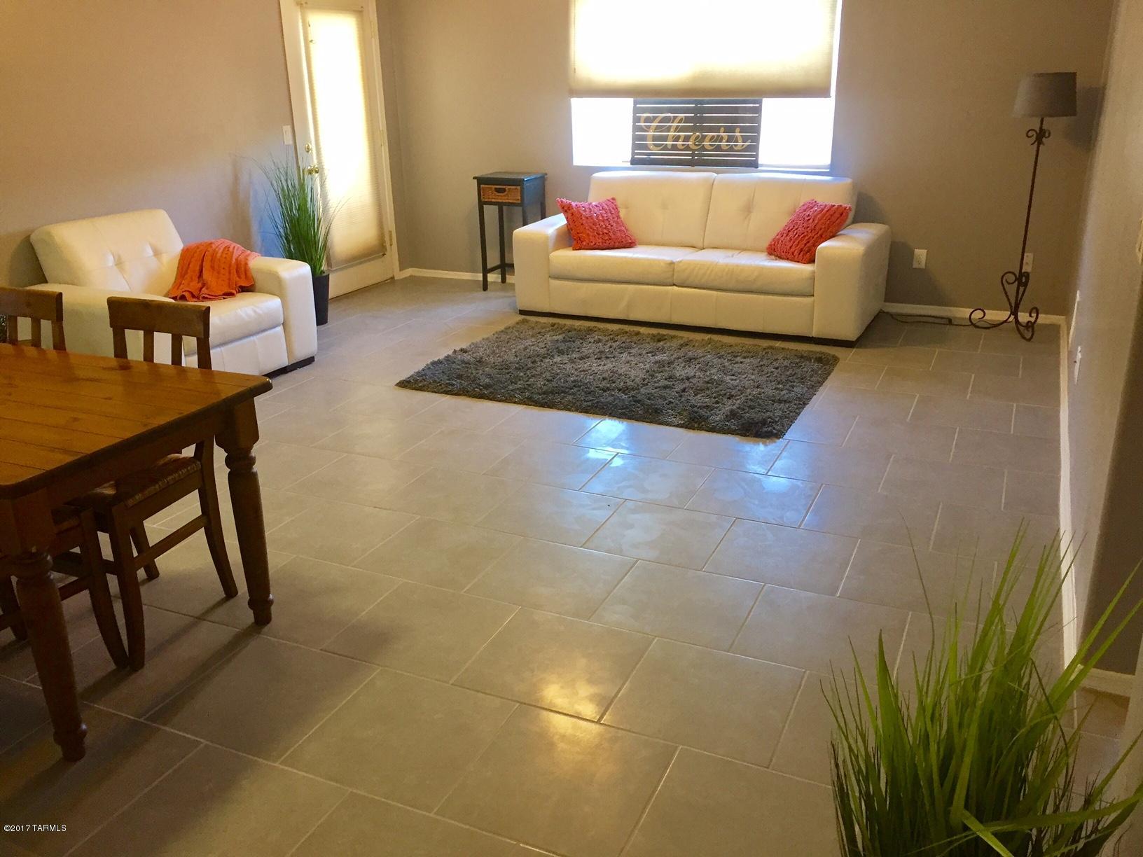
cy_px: 428
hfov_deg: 61.7
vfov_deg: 48.2
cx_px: 572
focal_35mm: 29
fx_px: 958
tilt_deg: -20.1
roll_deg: +1.2
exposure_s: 1/30
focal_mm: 4.15
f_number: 2.2
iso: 100
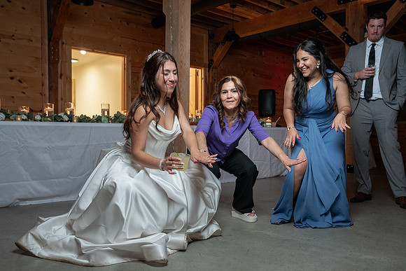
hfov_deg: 58.2
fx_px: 365
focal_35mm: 32
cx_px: 214
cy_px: 151
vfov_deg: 40.7
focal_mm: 28
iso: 2000
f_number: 4
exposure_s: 1/200
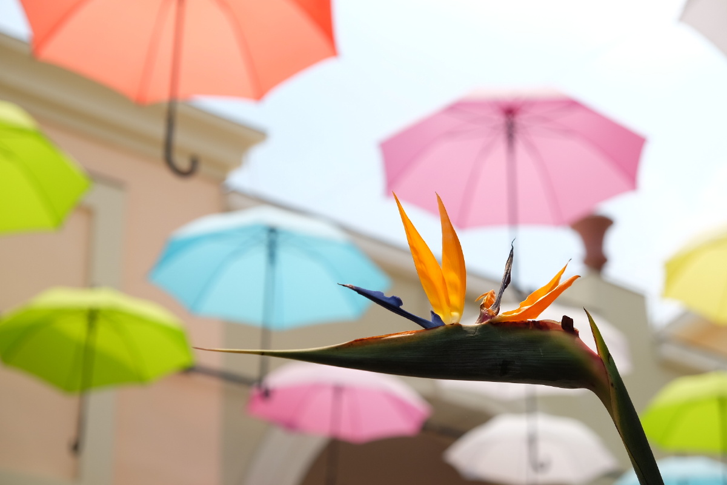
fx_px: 1535
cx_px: 364
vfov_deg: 17.9
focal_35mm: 76
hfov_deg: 26.7
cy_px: 242
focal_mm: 50.5
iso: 200
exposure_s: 1/750
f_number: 5.6
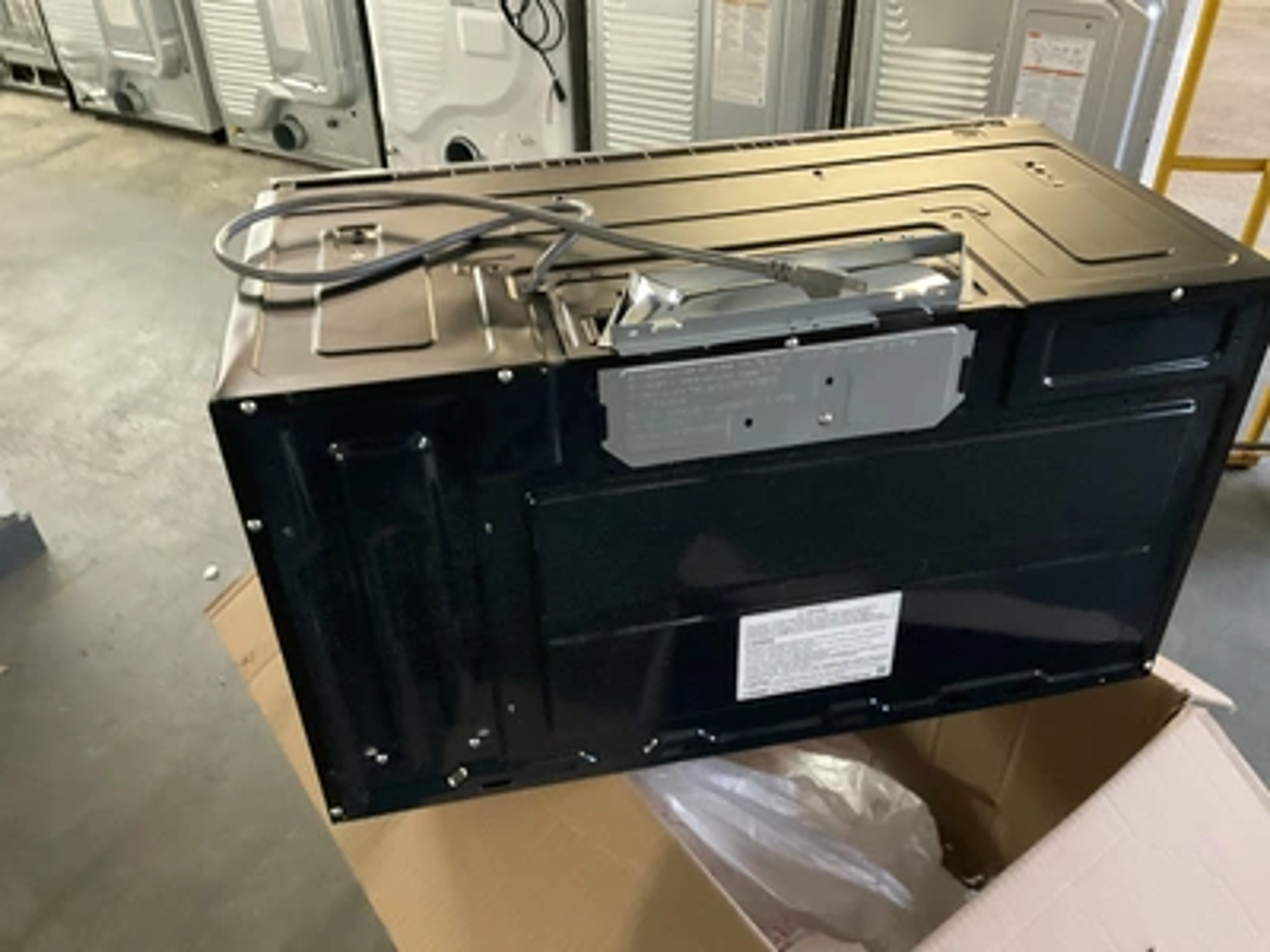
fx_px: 1064
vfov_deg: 48.2
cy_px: 476
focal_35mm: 29
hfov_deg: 61.7
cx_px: 635
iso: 500
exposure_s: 1/24
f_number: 1.8
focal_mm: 3
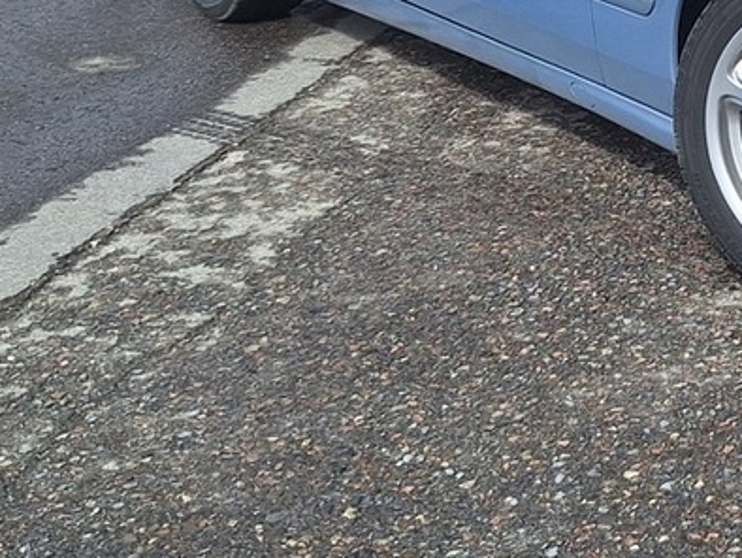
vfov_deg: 16.9
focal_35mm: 84
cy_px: -96
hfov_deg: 21.5
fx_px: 1802
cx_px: 898
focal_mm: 5.54
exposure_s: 1/2967
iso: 40
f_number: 1.8
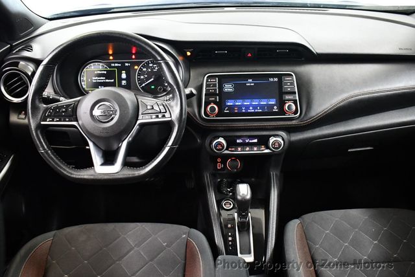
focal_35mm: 36
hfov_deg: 53.1
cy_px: 138
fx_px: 415
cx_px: 208
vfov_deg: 36.9
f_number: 3.5
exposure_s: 1/60
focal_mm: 18
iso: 4500
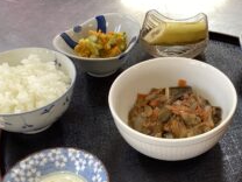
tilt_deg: -45.0
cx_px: 172
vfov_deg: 25.7
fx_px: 391
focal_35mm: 56
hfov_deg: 33.9
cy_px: 139
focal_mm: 3.3
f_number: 2.4
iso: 125
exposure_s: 1/50
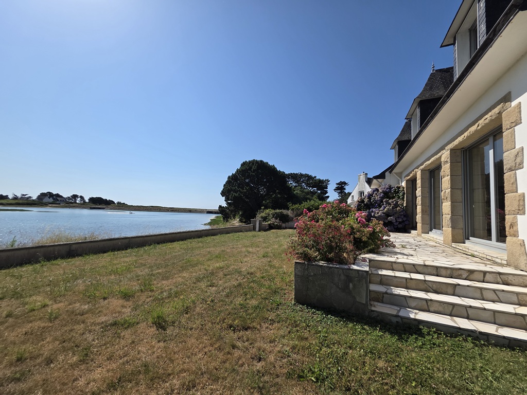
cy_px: 198
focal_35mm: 13
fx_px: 198
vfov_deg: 89.9
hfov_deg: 106.2
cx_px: 264
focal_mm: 2.2
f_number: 1.9
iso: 40
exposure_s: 1/3540
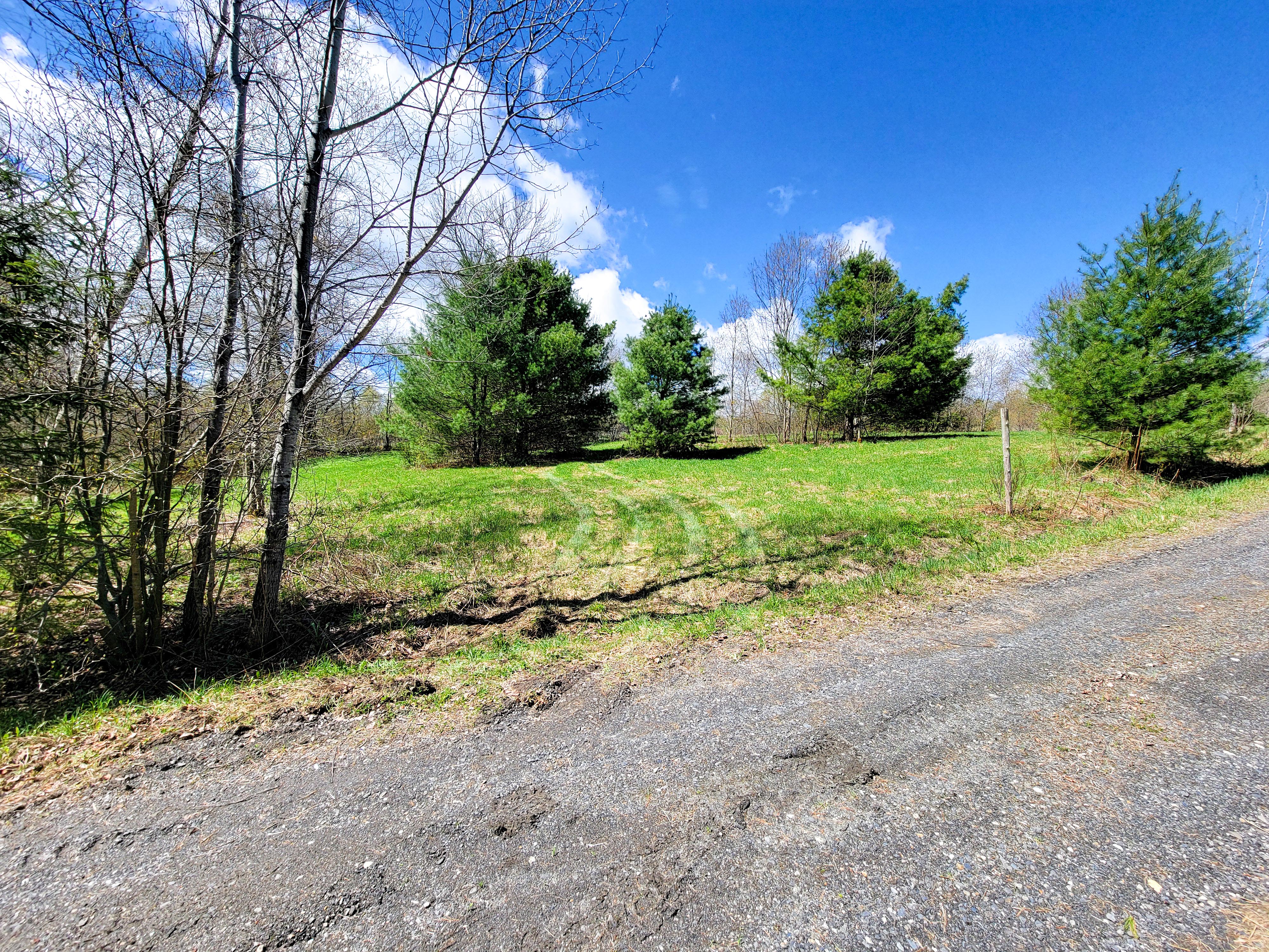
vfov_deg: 89.9
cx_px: 634
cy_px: 476
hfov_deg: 106.2
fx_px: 477
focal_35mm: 13
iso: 50
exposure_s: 1/1150
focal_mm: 2.2
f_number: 2.2
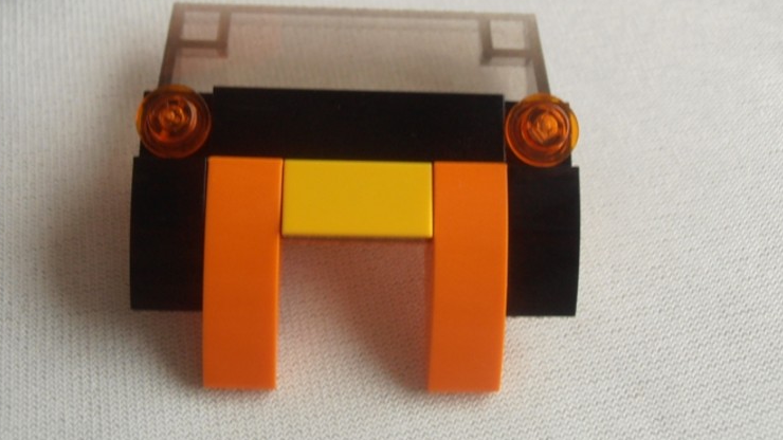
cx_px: 359
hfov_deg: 42.1
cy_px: 100
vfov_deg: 24.1
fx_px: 1017
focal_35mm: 49
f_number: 3.9
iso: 125
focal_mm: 6.61
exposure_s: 1/40
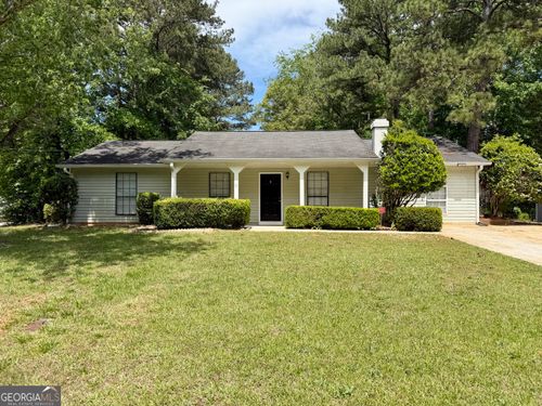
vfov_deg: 56.8
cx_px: 271
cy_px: 203
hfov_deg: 71.6
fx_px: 376
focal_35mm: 24
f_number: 1.78
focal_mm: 6.76
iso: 80
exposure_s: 1/3145
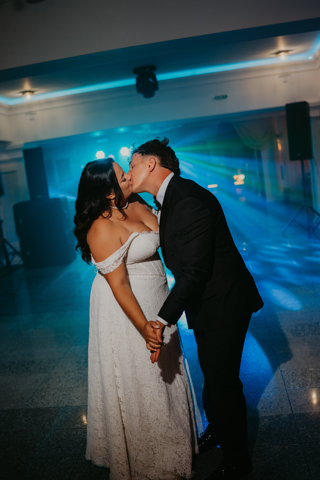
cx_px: 160
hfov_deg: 37.9
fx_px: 467
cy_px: 240
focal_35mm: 35
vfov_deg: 54.4
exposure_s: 1/200
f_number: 2
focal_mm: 35
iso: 320
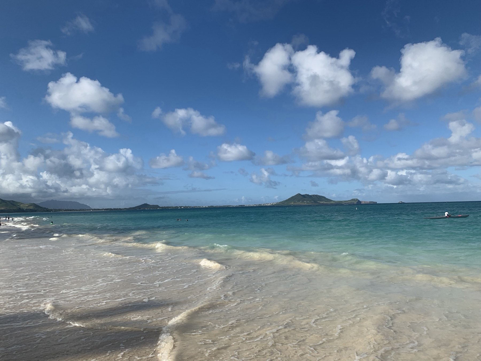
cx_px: 240
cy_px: 180
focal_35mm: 26
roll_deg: +1.3
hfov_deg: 67.3
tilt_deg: +4.6
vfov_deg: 53.1
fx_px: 361
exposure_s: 1/3788
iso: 25
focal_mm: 4.25
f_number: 1.8
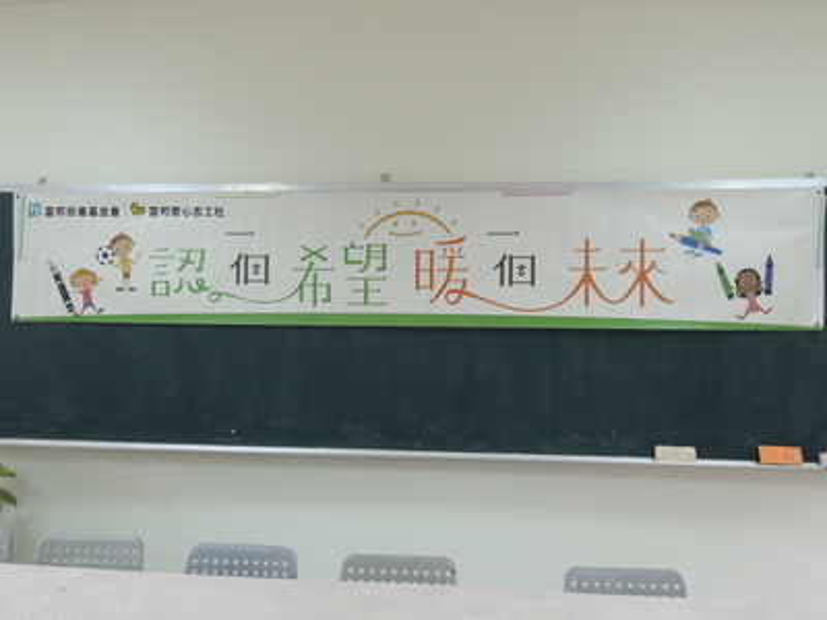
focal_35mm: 35
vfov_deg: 40.7
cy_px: 310
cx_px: 414
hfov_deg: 52.6
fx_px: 836
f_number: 3.2
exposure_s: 1/40
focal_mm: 6.3
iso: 400
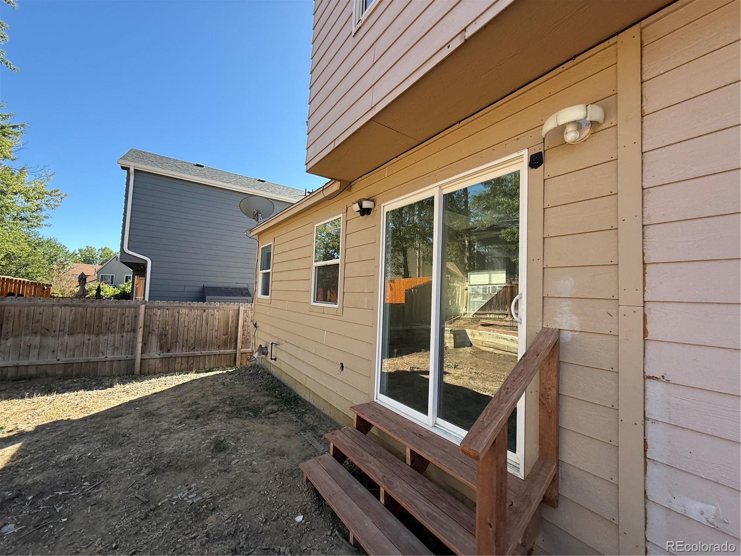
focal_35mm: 14
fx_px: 300
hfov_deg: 102.1
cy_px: 278
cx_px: 370
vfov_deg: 85.7
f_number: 2.2
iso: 64
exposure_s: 1/403
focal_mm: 2.22
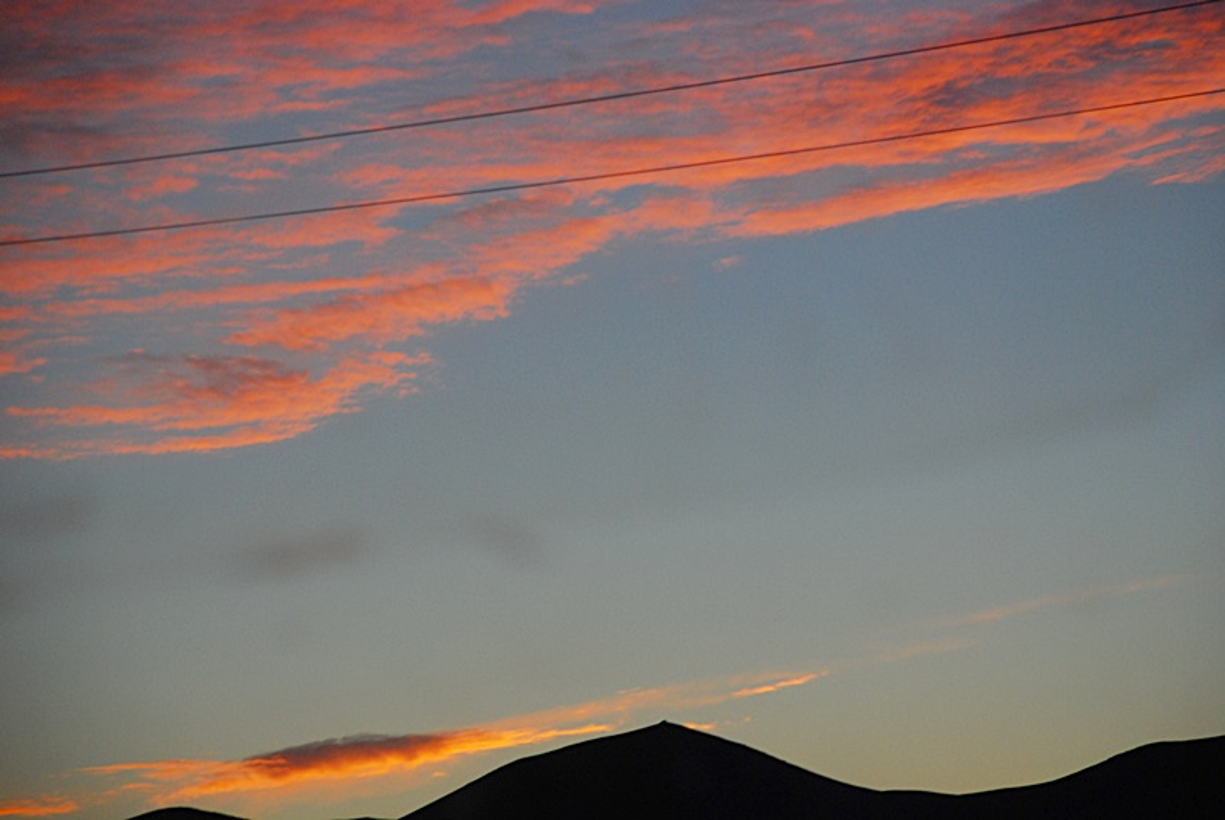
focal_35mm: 168
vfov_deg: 8.2
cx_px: 612
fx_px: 5725
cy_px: 410
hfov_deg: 12.2
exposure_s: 1/320
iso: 450
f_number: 5.6
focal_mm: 112
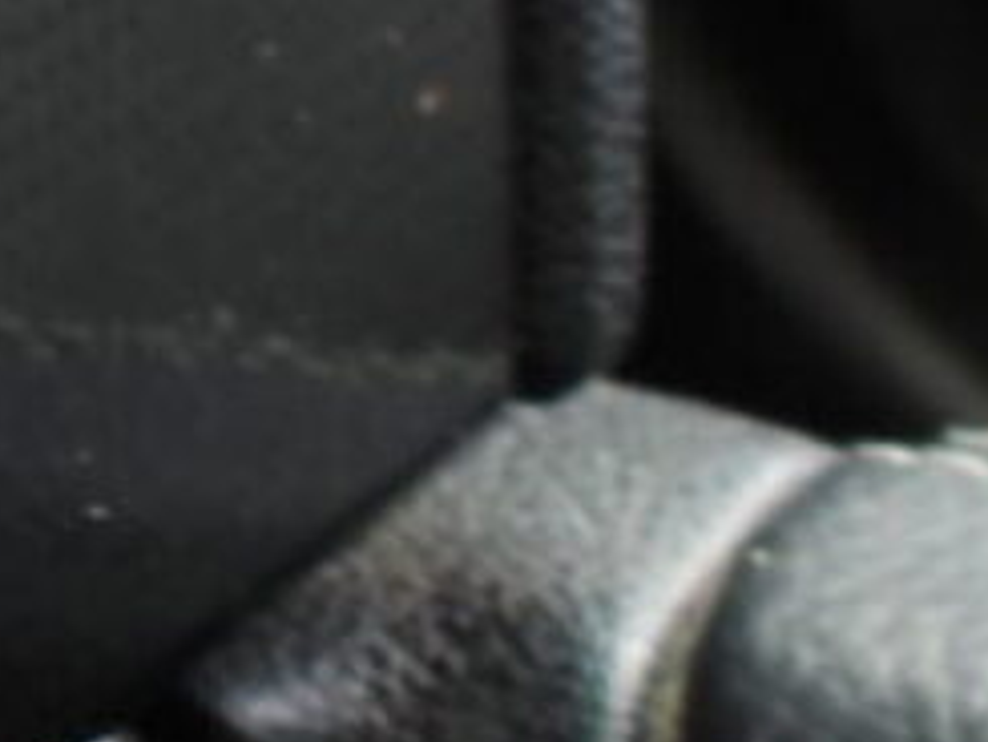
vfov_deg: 7.0
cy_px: -488
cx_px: -2061
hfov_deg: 8.0
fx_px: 5968
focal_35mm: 209
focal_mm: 5.8
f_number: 3.2
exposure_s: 1/30
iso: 100
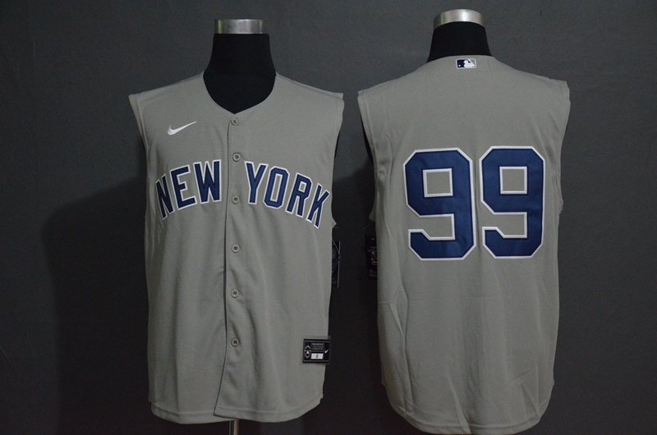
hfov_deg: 29.9
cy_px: 218
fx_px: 1229
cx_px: 328
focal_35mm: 68
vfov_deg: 20.1
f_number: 4.5
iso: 4000
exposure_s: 1/60
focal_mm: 45
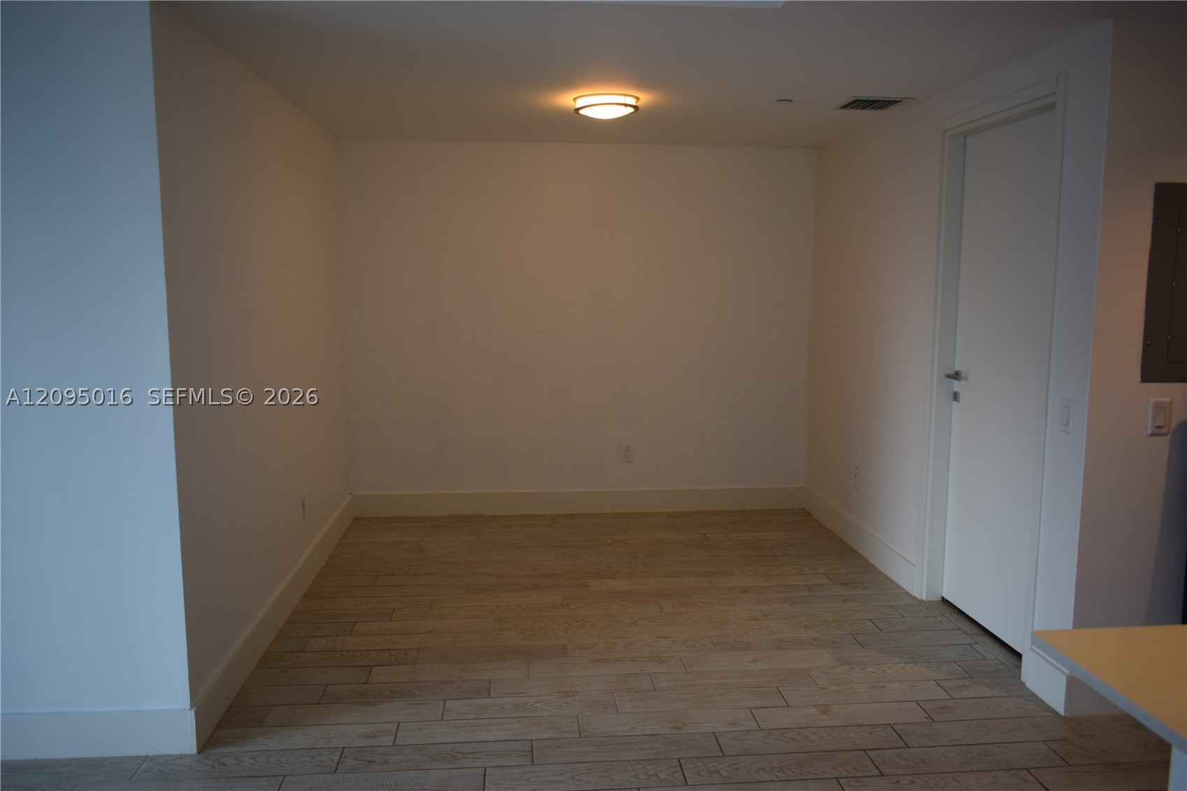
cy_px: 396
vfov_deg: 47.9
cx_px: 594
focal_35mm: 27
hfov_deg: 67.4
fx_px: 890
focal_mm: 18
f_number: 4.5
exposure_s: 1/80
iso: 400
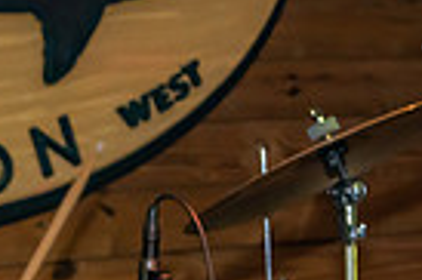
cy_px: -103
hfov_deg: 8.0
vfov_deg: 5.5
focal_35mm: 246
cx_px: 798
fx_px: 2880
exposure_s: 1/160
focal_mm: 58
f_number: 5.6
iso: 1000
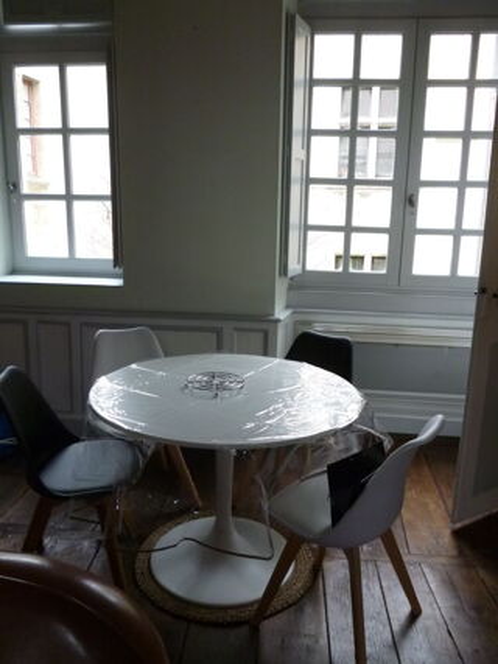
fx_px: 537
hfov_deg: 49.7
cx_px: 249
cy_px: 332
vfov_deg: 63.5
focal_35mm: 28
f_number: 3.1
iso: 320
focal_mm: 5
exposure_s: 1/60
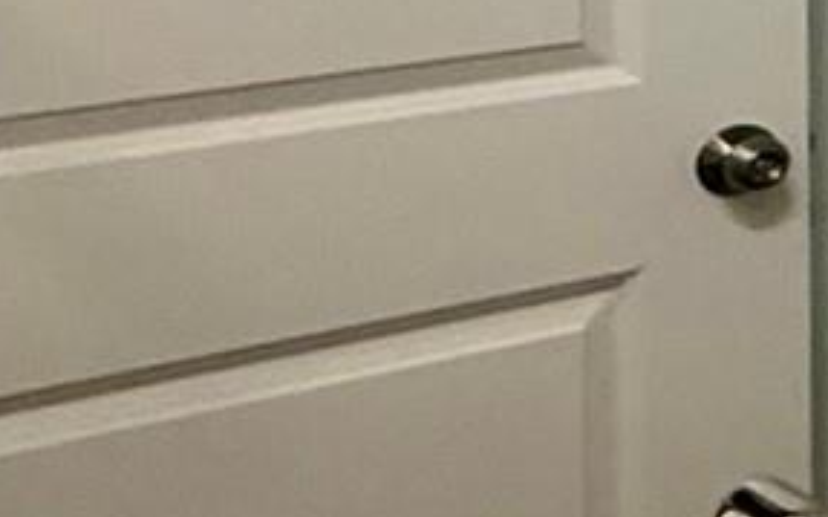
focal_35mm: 106
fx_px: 2391
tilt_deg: -0.6
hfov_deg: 10.6
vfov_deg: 11.5
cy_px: -388
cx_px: 2648
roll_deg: -0.3
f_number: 2.2
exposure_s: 1/60
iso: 200
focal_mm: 2.22
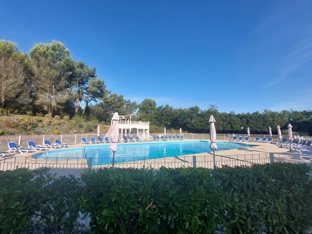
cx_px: 156
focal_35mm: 13
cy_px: 117
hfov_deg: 106.2
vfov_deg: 89.9
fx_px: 117
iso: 50
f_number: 2.2
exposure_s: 1/1748
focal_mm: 1.74
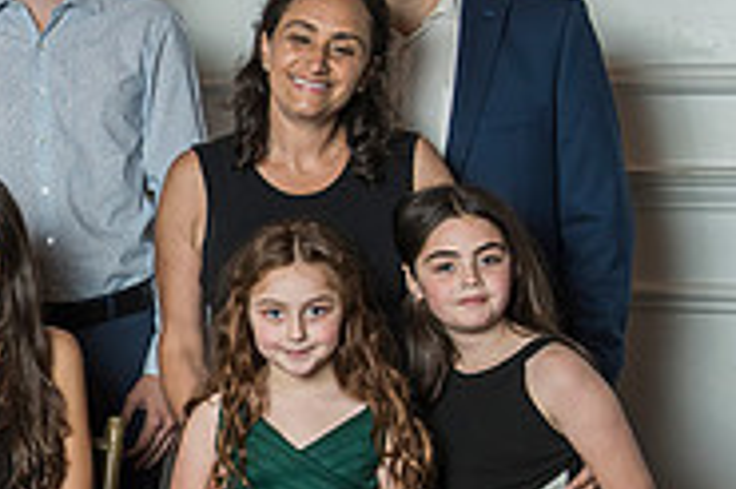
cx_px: -262
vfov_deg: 11.1
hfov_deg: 15.8
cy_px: 473
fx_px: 2492
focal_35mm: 122
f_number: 6.3
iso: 1250
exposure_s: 1/125
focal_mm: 36
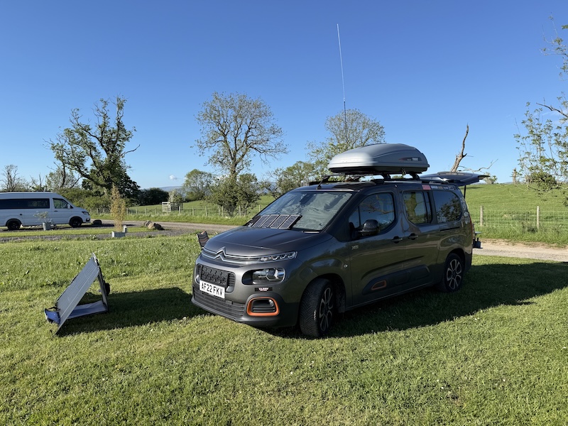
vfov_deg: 56.8
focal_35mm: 24
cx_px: 284
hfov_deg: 71.6
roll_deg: -0.5
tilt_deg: -2.8
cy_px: 213
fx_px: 394
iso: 80
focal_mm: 6.76
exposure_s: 1/3584
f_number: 1.78
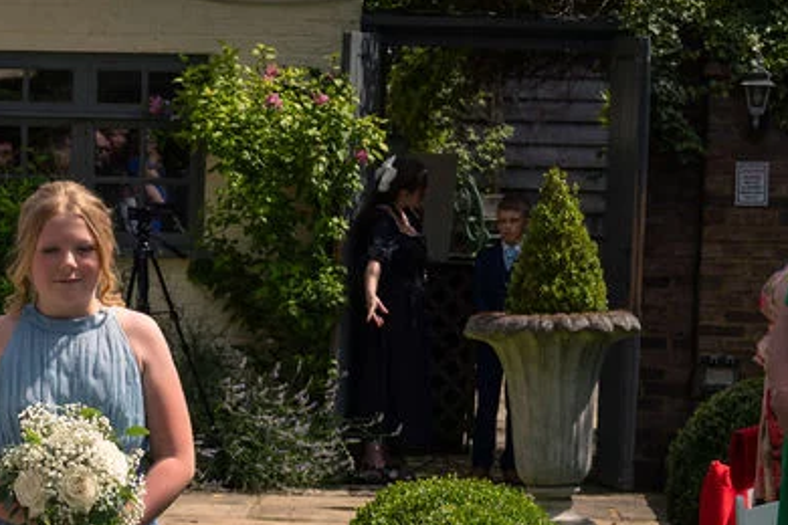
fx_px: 4312
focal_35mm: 197
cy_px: 568
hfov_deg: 10.3
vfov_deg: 6.9
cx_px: -190
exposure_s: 1/200
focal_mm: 75
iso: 125
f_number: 10
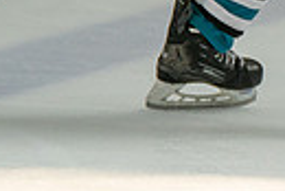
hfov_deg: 1.3
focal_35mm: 1538
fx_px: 12189
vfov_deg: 0.9
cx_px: 436
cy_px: -80
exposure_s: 1/5000
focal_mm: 247
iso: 1600
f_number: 3.2
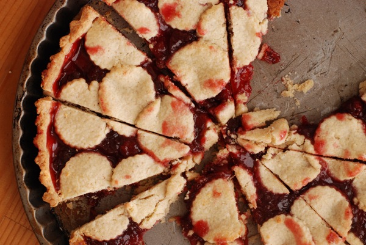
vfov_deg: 18.2
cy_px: 122
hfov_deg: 27.0
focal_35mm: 75
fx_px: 763
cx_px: 183
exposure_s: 1/80
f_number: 10
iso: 500
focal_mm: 50
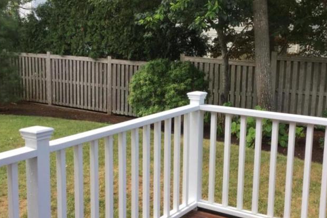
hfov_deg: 37.5
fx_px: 482
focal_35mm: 53
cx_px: 169
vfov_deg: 25.5
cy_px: 125
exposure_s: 1/120
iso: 32
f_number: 2.4
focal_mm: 3.3
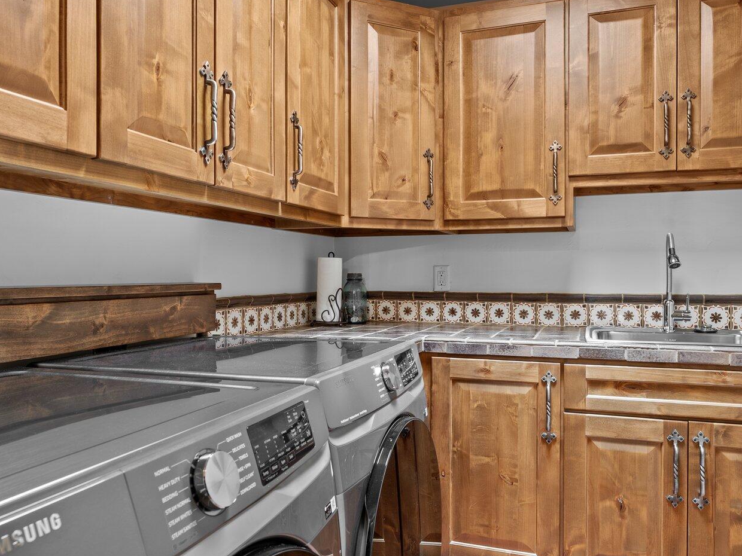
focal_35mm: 28
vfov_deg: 50.3
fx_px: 592
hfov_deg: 64.1
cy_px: 278
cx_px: 381
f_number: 8
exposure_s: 1.6
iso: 400
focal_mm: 17.4
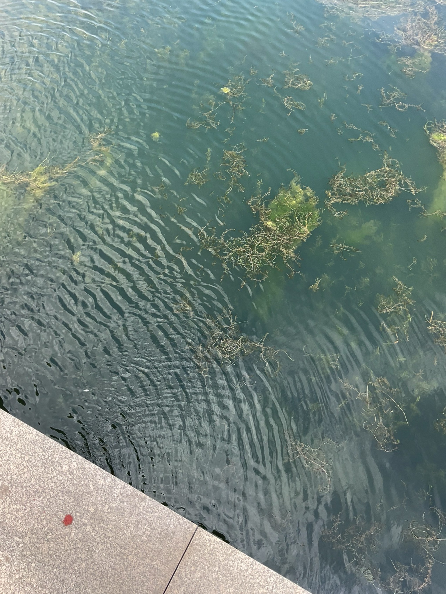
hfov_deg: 48.2
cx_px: 223
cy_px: 297
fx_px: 498
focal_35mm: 29
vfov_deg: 61.7
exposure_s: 1/307
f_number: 1.8
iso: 16
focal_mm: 3
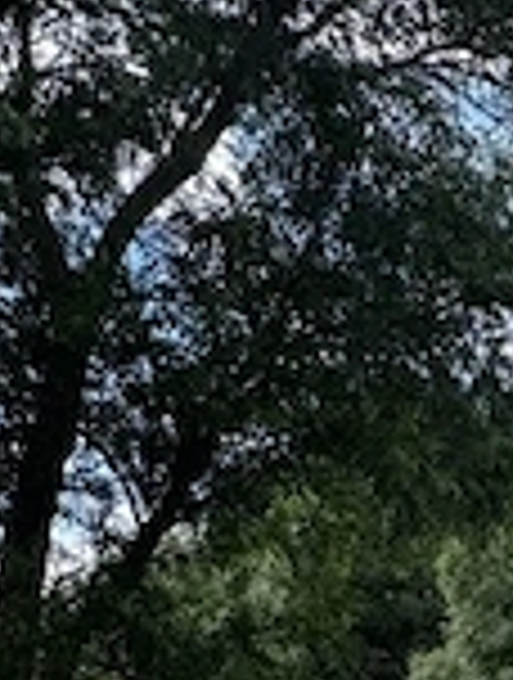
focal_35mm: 74
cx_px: 1048
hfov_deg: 15.6
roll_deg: -3.2
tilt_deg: -3.4
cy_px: 950
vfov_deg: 22.6
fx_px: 1456
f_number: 2.2
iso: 50
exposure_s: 1/840
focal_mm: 2.22
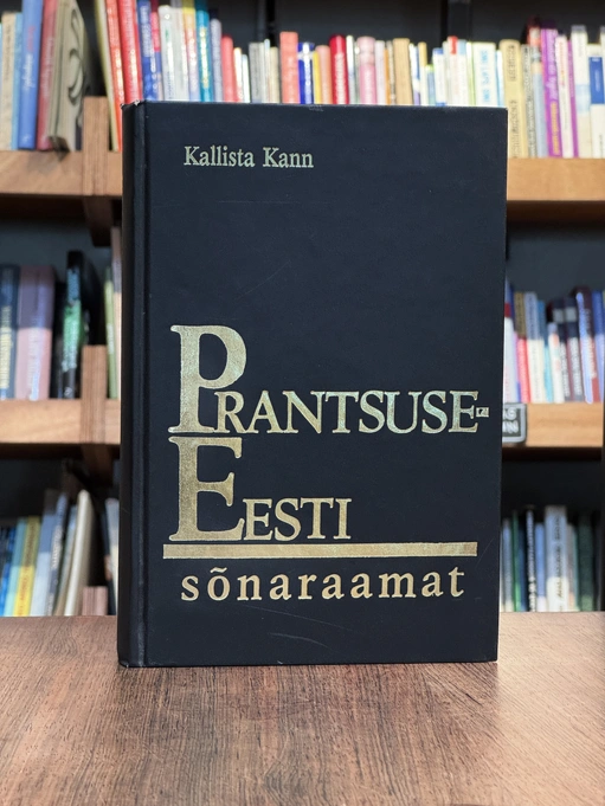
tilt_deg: -1.7
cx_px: 302
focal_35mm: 77
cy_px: 403
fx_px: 1794
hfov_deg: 19.1
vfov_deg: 25.3
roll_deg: -1.5
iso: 500
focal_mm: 9
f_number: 2.8
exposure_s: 1/60
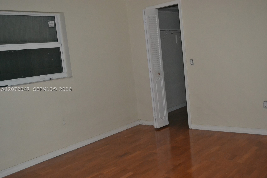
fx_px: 289
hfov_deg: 49.6
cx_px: 134
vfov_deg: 34.2
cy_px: 89
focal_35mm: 39
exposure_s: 1/60
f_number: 4.2
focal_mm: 26
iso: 3200
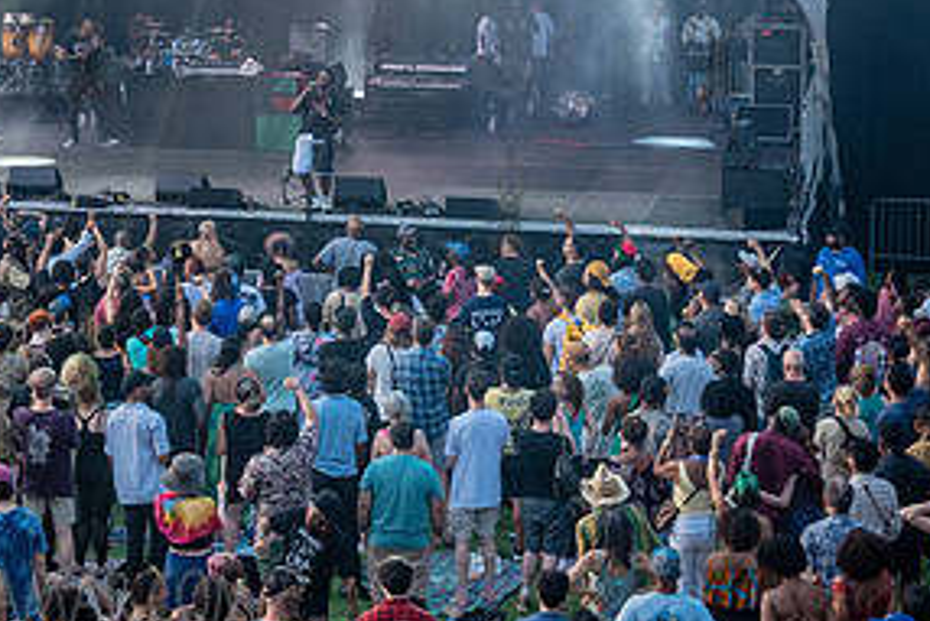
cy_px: 44
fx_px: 2559
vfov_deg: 13.7
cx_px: 88
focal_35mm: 99
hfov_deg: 20.2
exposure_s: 1/500
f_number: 4
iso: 2000
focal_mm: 48
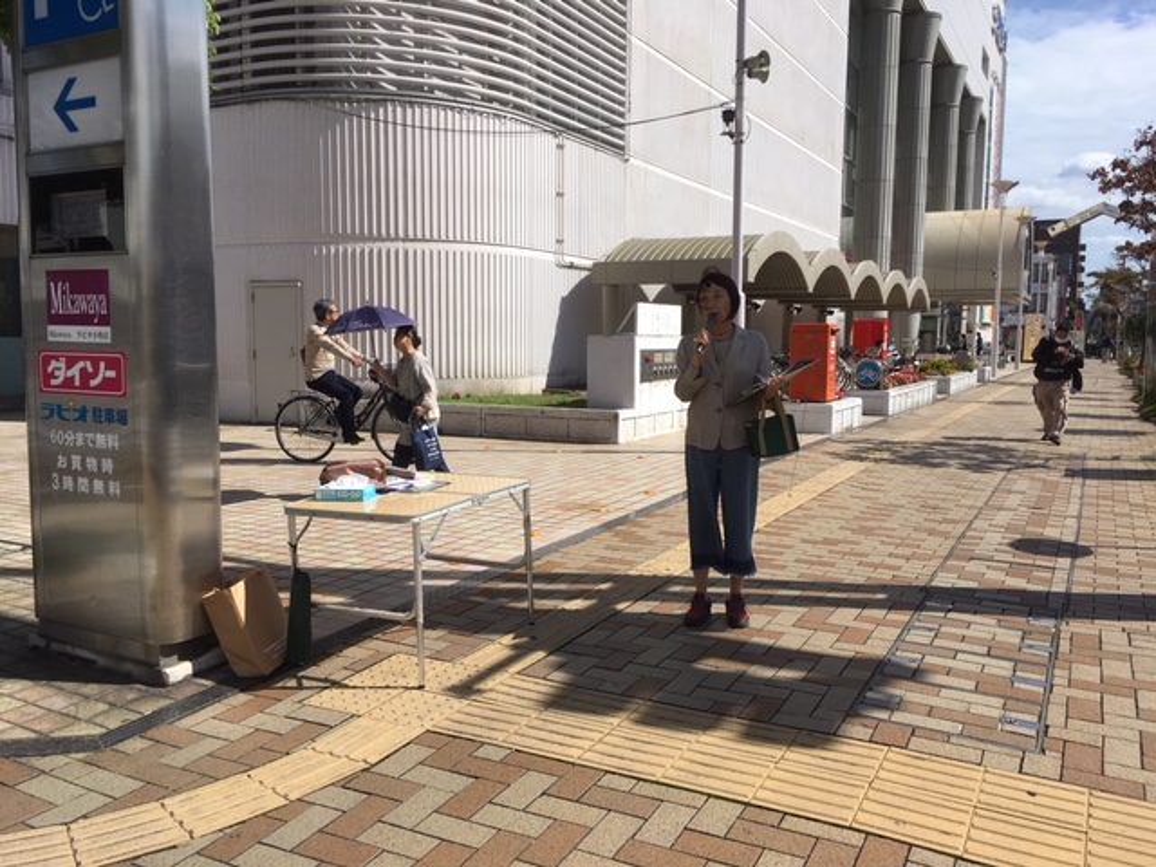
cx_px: 578
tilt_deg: -4.4
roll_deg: -0.2
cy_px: 434
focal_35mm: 29
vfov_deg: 48.2
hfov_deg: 61.7
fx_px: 968
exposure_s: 1/2849
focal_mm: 4.15
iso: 25
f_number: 2.2
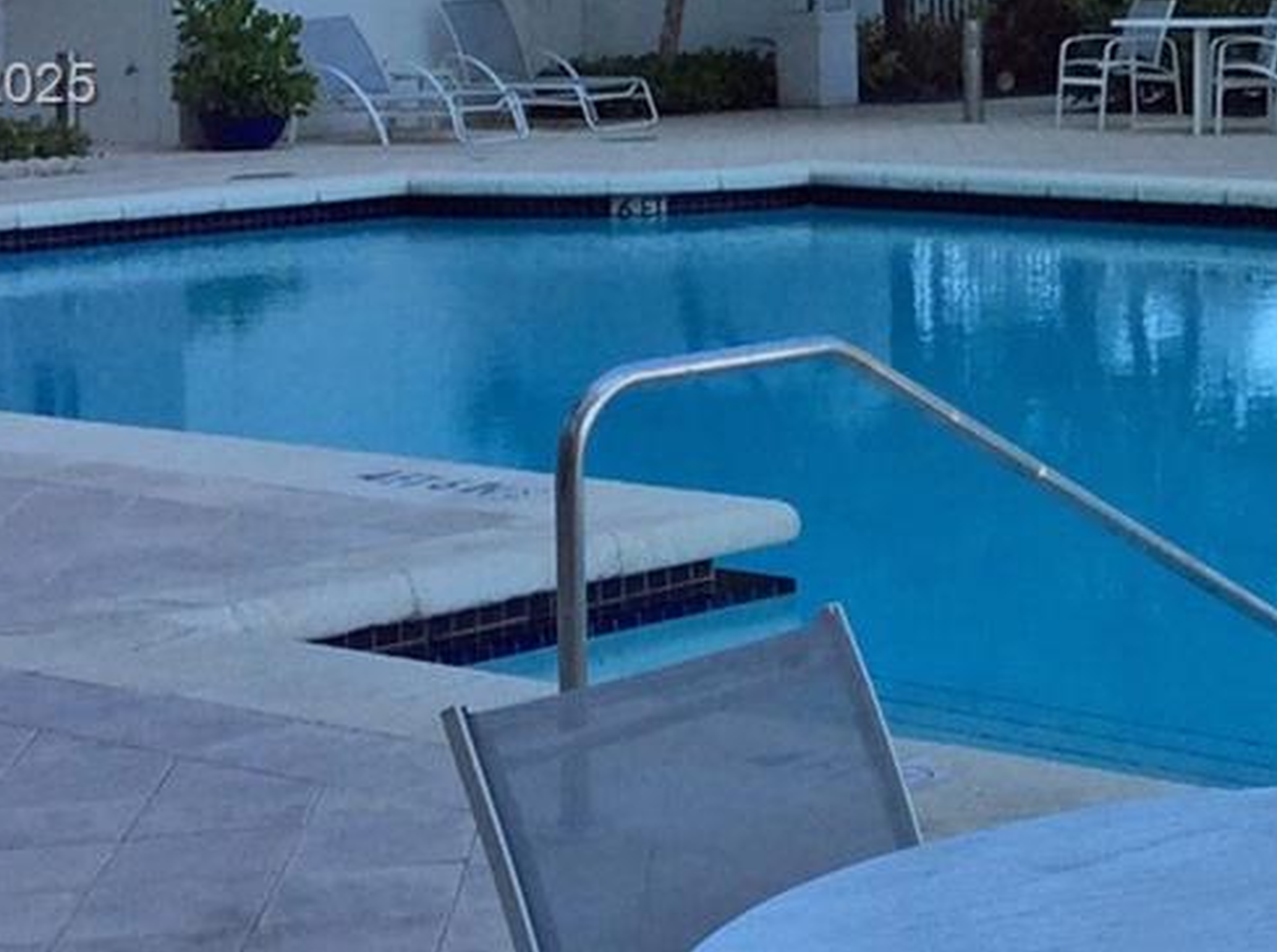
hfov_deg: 18.2
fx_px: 3866
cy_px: 89
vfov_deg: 13.9
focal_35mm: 105
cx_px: 1353
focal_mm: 3.3
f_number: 2.4
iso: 32
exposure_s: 1/697
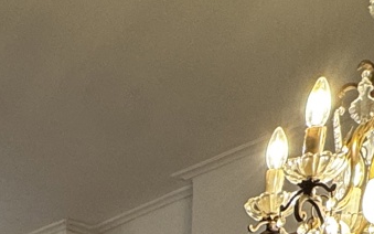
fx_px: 856
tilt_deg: -9.4
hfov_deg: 23.3
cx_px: -29
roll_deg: +1.6
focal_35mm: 84
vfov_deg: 11.1
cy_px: 668
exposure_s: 1/100
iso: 100
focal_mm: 2.22
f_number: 2.2
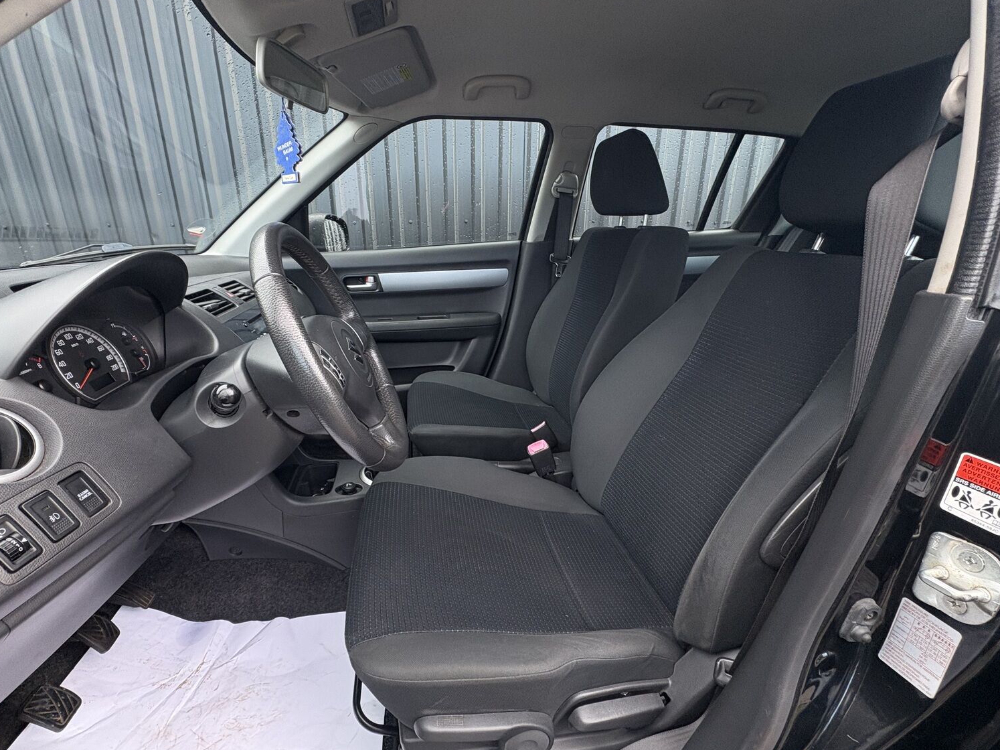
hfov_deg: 94.4
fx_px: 462
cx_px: 478
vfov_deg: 78.0
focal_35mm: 16
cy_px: 392
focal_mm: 2.22
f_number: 2.2
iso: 100
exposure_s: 1/127
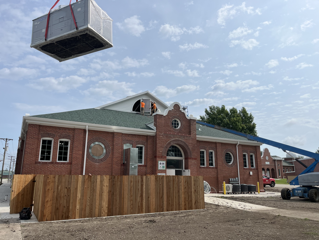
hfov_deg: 67.3
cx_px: 160
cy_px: 120
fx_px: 240
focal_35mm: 26
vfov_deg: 53.1
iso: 50
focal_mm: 5.1
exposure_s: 1/8403
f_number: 1.6
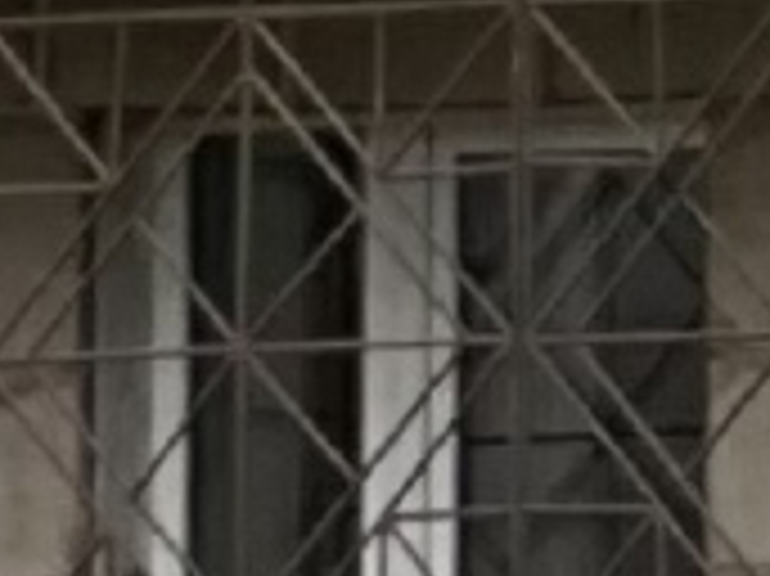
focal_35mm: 585
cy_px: 1906
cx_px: -1468
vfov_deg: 2.5
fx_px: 13004
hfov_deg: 3.3
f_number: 2.8
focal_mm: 9
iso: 32
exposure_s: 1/121
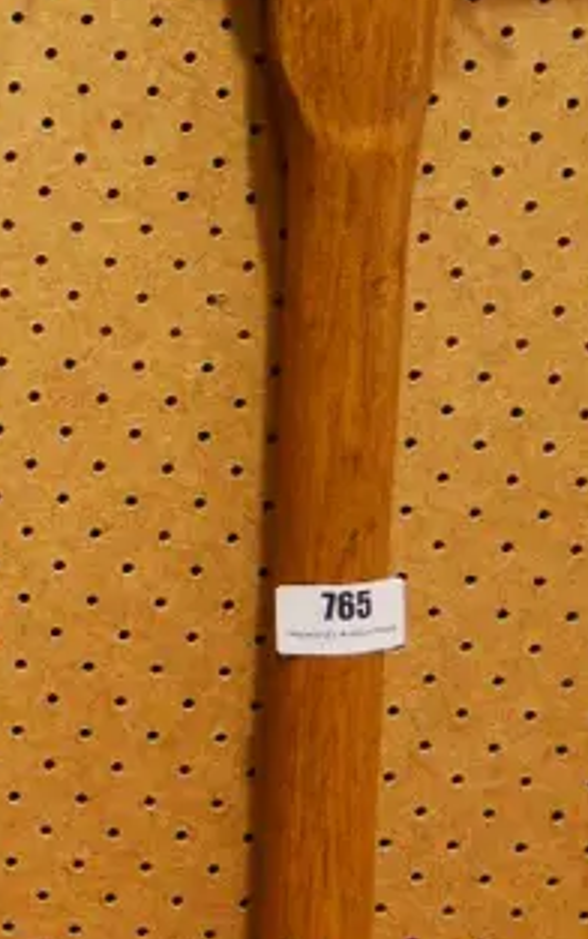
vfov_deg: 19.9
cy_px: 240
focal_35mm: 104
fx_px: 2663
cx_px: -548
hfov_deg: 11.5
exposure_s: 1/160
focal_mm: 15
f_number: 3.8
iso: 3200
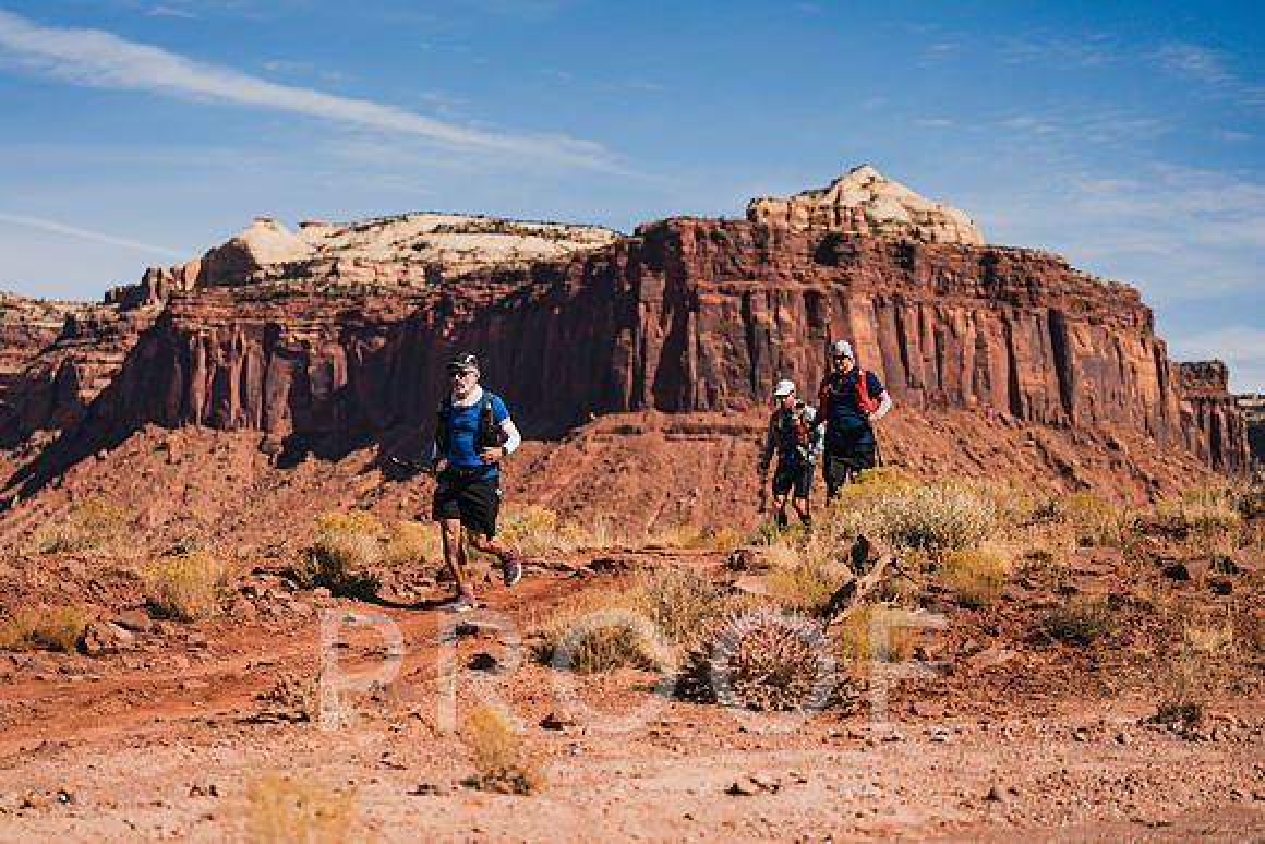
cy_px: 422
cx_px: 632
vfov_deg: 19.5
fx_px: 2460
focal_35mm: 70
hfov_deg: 28.8
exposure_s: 1/6400
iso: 160
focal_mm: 70
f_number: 2.8
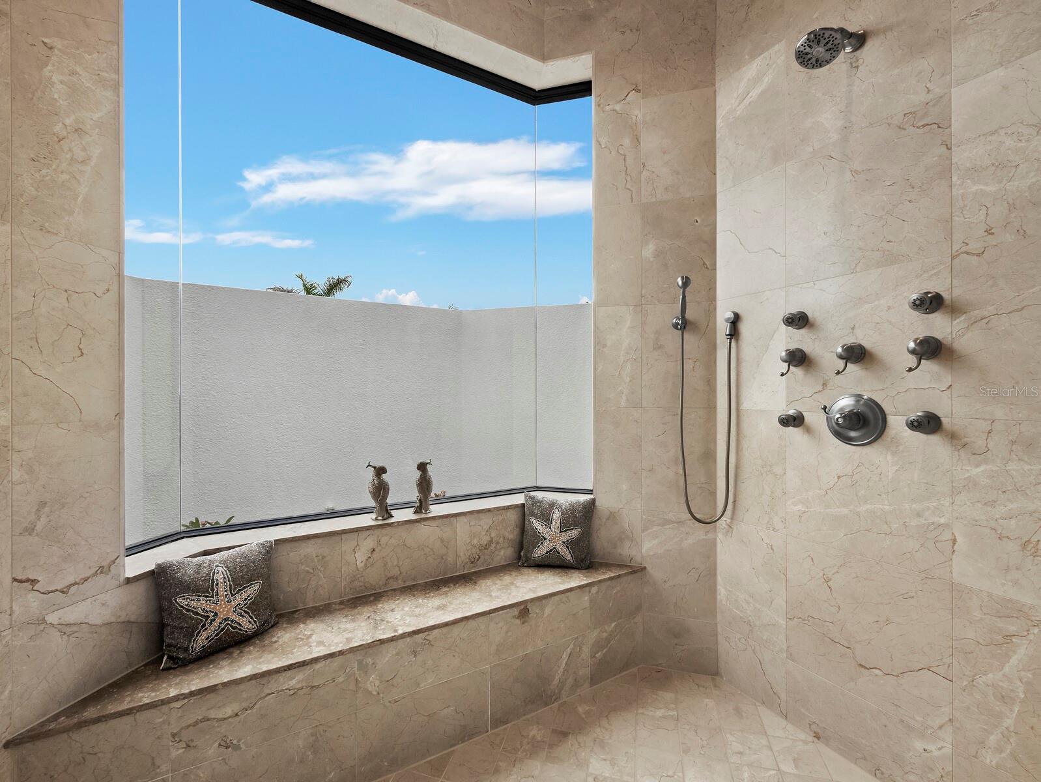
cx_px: 520
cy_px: 391
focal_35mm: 14
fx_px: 421
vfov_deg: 85.7
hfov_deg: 102.0
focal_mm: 7
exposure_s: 1/13
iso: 320
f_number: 11
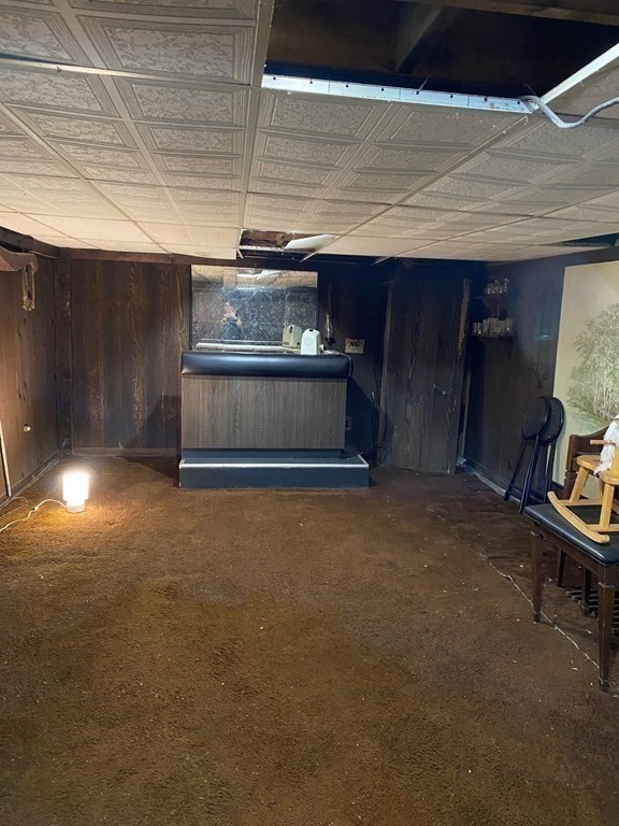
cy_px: 413
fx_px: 620
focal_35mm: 26
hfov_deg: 53.1
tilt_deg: -7.9
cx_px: 310
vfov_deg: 67.3
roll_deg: -2.5
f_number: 1.8
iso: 800
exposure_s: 1/30
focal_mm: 4.25
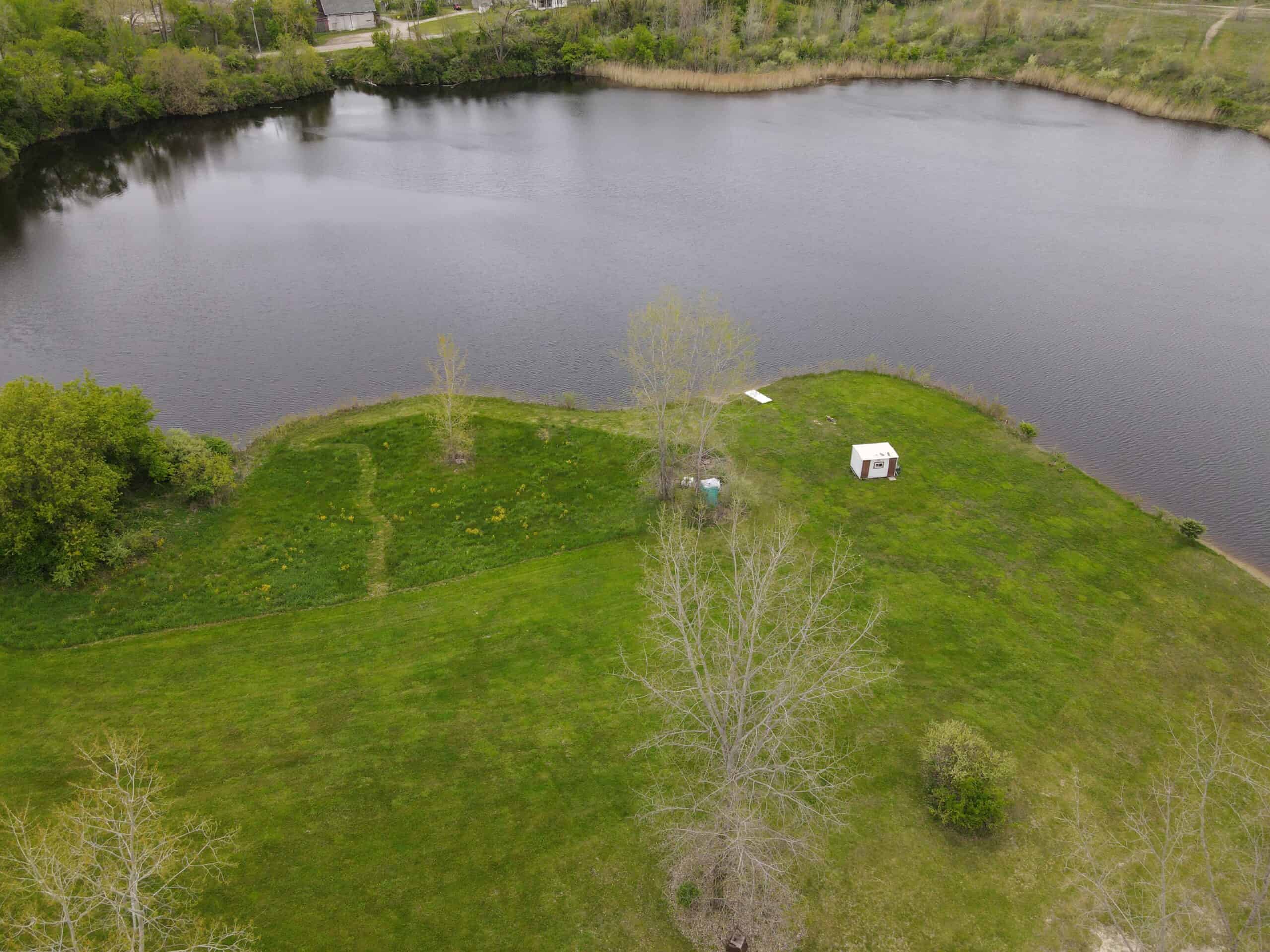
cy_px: 476
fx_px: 881
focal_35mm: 24
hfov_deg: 71.6
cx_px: 635
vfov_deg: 56.8
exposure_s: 1/15
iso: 260
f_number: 2.8
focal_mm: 4.5
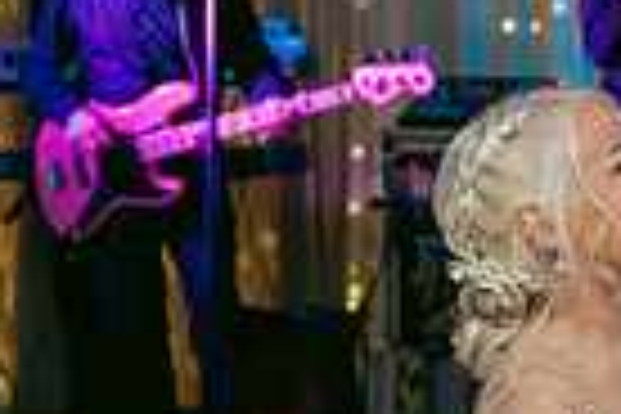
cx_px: 819
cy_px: 484
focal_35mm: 177
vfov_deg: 7.7
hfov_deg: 11.3
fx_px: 3053
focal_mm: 42
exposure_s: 1/160
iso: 800
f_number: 3.5
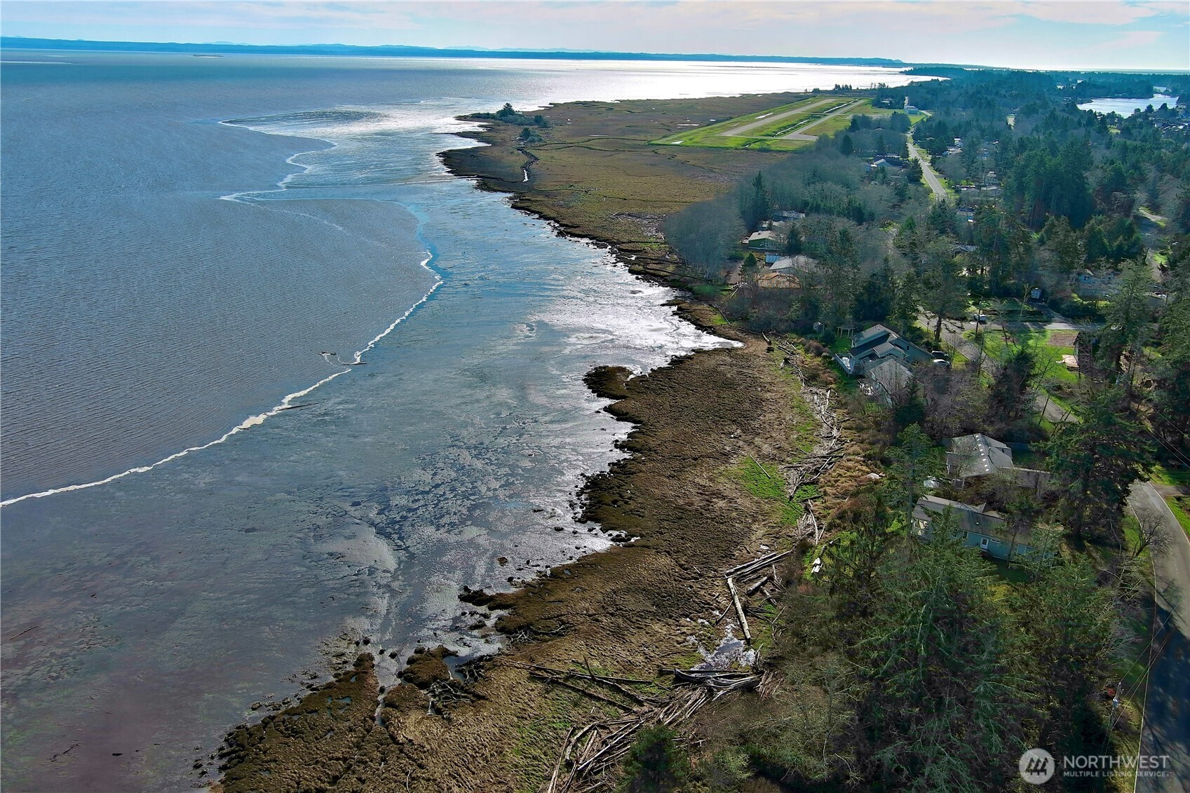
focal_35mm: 29
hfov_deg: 63.7
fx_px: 958
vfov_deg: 45.0
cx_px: 595
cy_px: 396
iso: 100
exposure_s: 1/1613
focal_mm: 10.57
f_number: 2.8
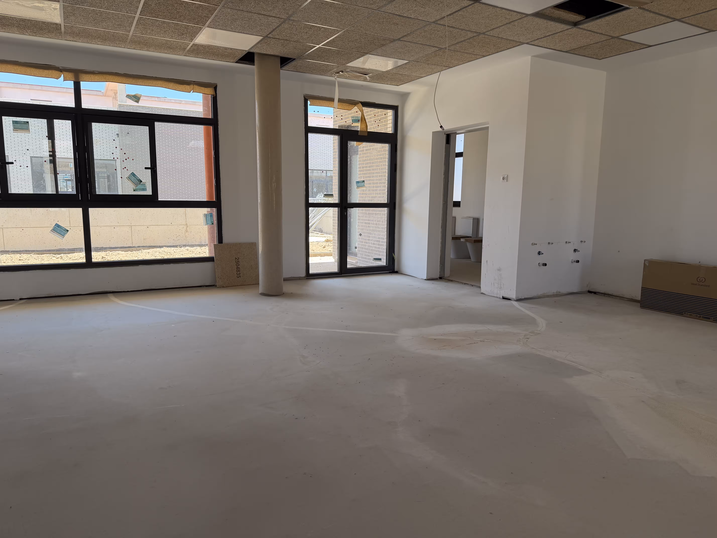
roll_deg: -0.7
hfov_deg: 71.6
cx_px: 358
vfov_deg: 56.8
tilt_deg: -8.4
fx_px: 497
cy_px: 269
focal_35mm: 24
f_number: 1.78
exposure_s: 1/551
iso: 100
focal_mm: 6.76
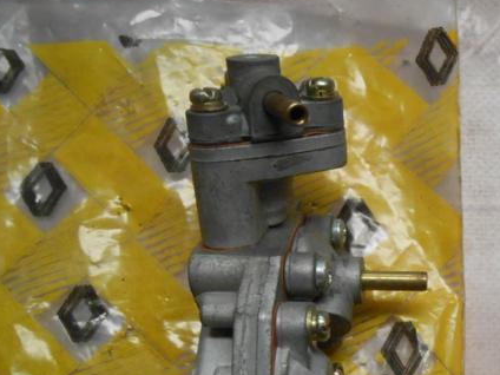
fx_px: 708
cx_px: 428
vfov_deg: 28.7
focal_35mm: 49
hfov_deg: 37.0
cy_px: 327
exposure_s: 1/25
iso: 400
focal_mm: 4.6
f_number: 3.5
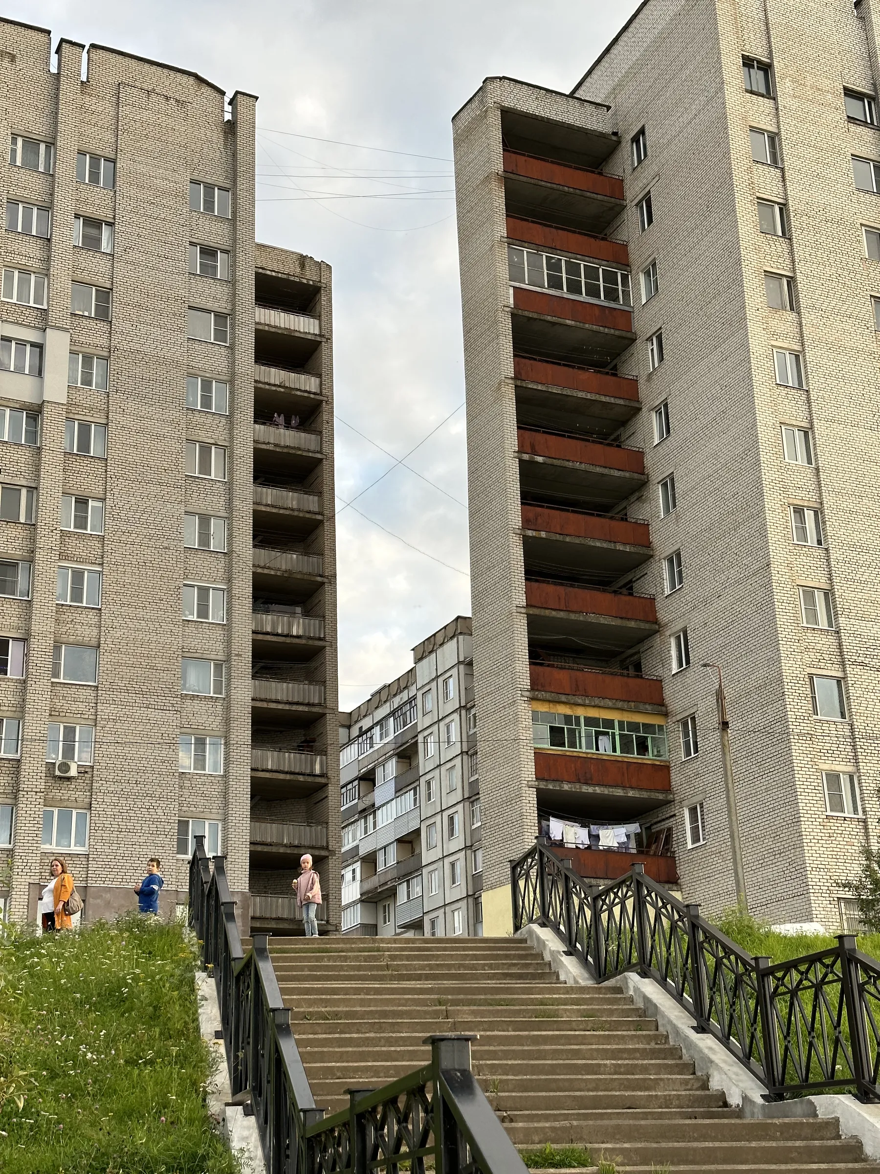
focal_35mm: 48
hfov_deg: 30.3
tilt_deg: +20.5
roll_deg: +2.1
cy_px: 587
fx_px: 1627
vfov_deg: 39.7
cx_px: 440
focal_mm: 6.86
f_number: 1.78
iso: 64
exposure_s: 1/256
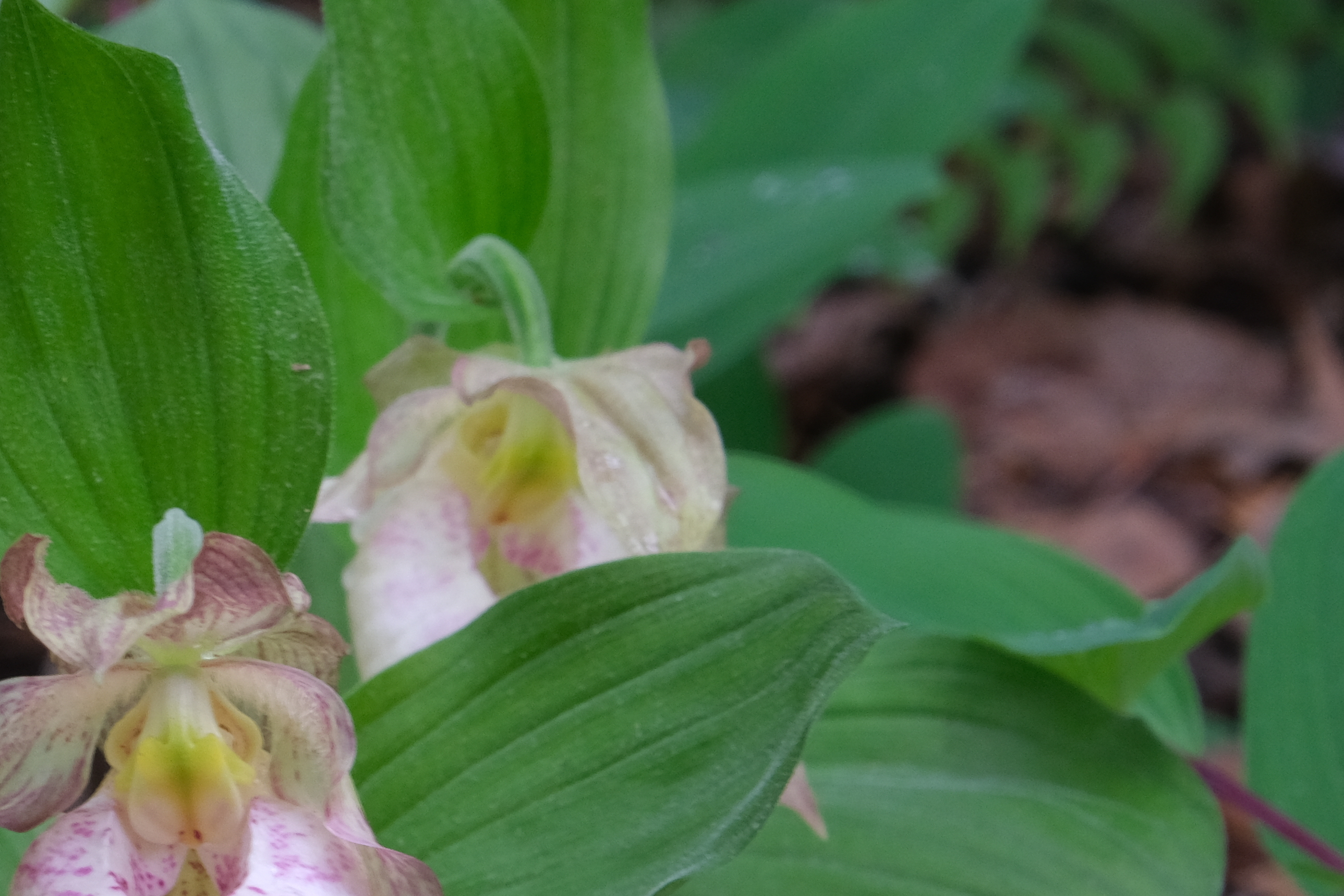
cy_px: 643
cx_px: -47
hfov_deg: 10.1
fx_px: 7503
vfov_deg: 6.8
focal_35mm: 201
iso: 800
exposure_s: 1/10
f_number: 11
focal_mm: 55
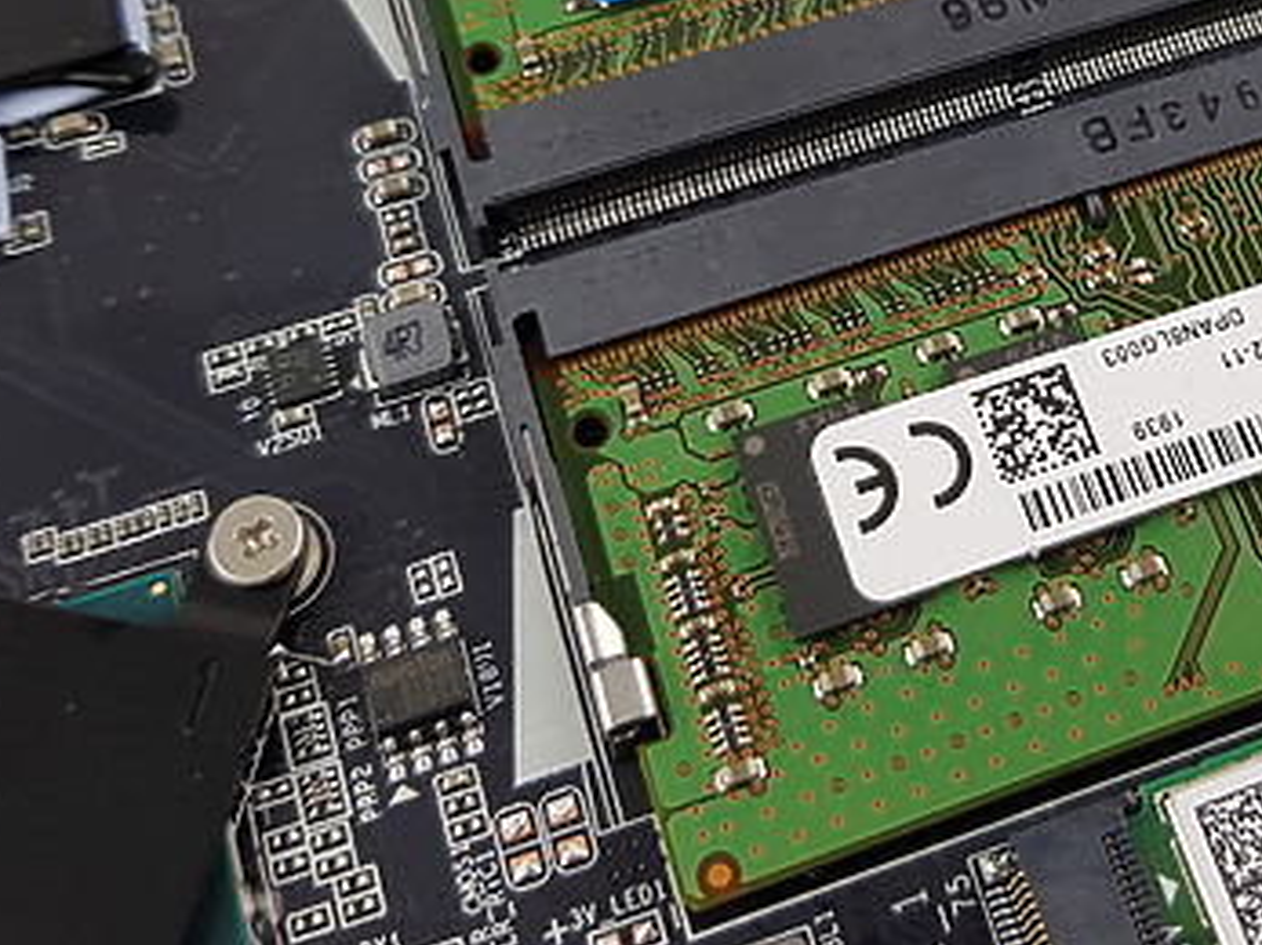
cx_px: 1018
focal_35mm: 54
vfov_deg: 26.0
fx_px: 1968
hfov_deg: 34.4
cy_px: 73
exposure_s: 1/120
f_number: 1.7
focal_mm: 4.3
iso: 50
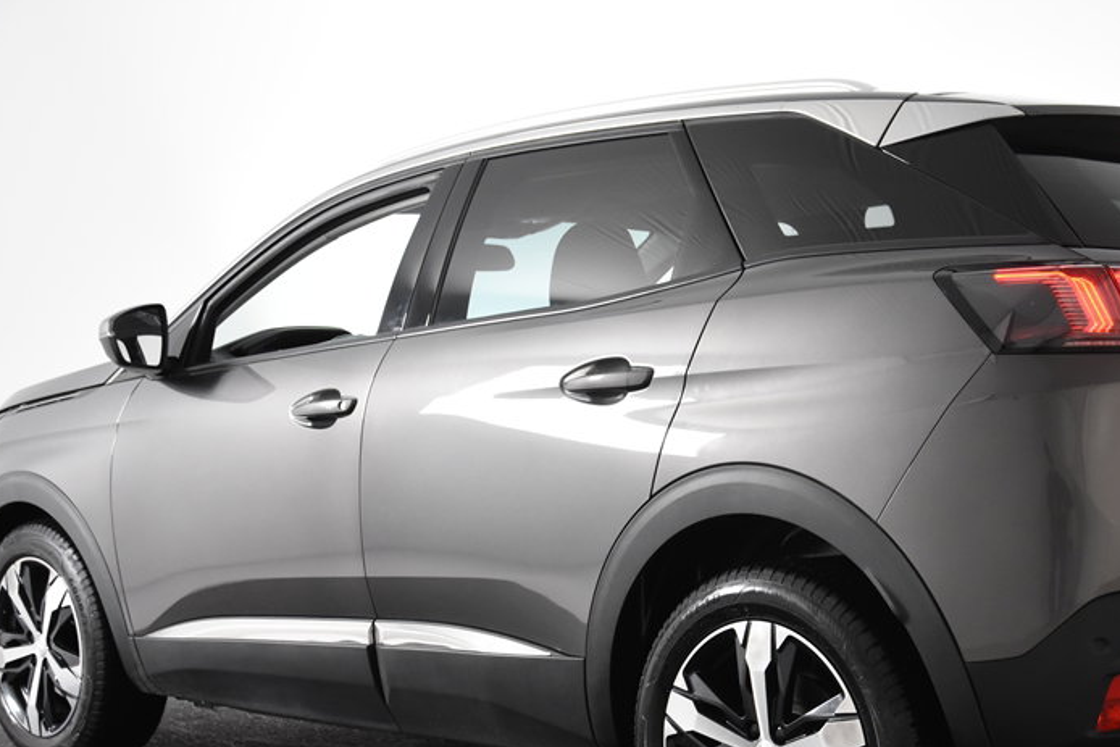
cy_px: 528
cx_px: 752
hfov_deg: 32.1
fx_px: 1929
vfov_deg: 21.8
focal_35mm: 62
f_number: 4
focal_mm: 28
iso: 1600
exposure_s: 1/60
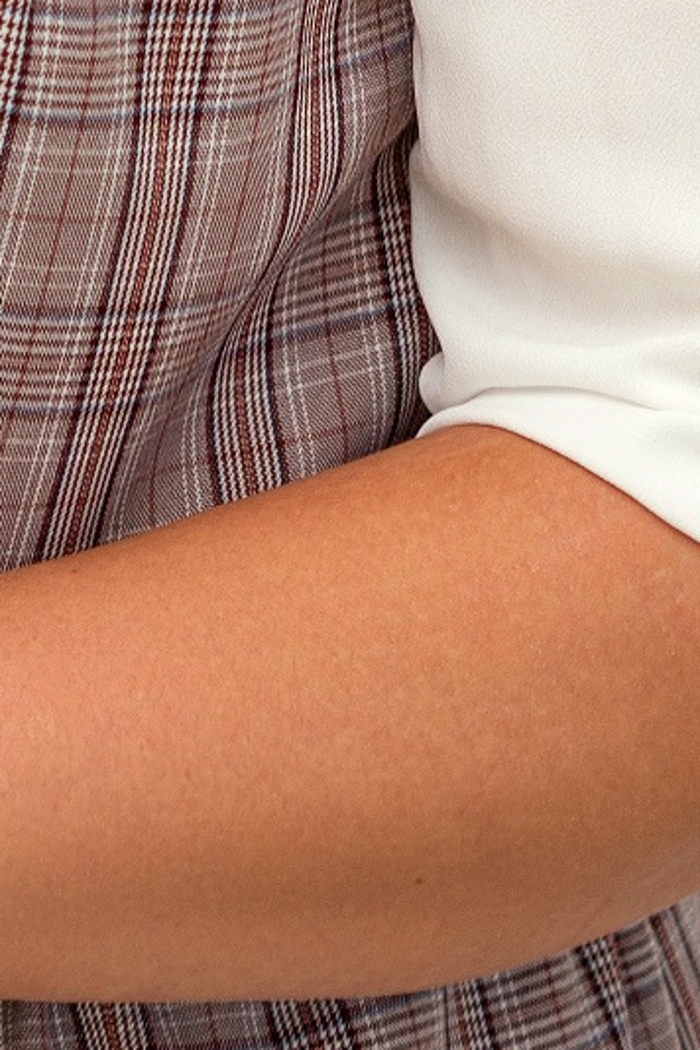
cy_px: -659
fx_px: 8195
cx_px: -59
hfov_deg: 4.9
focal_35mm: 281
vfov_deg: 7.2
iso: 160
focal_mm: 50
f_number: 2.5
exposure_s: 1/160
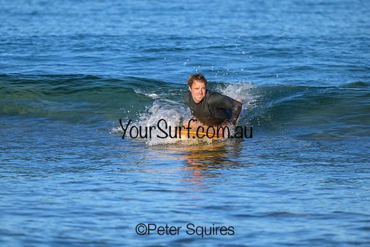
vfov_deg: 1.7
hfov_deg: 2.6
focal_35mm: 800
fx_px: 8224
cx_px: 185
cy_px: 124
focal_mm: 800
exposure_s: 1/1000
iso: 220
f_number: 6.3
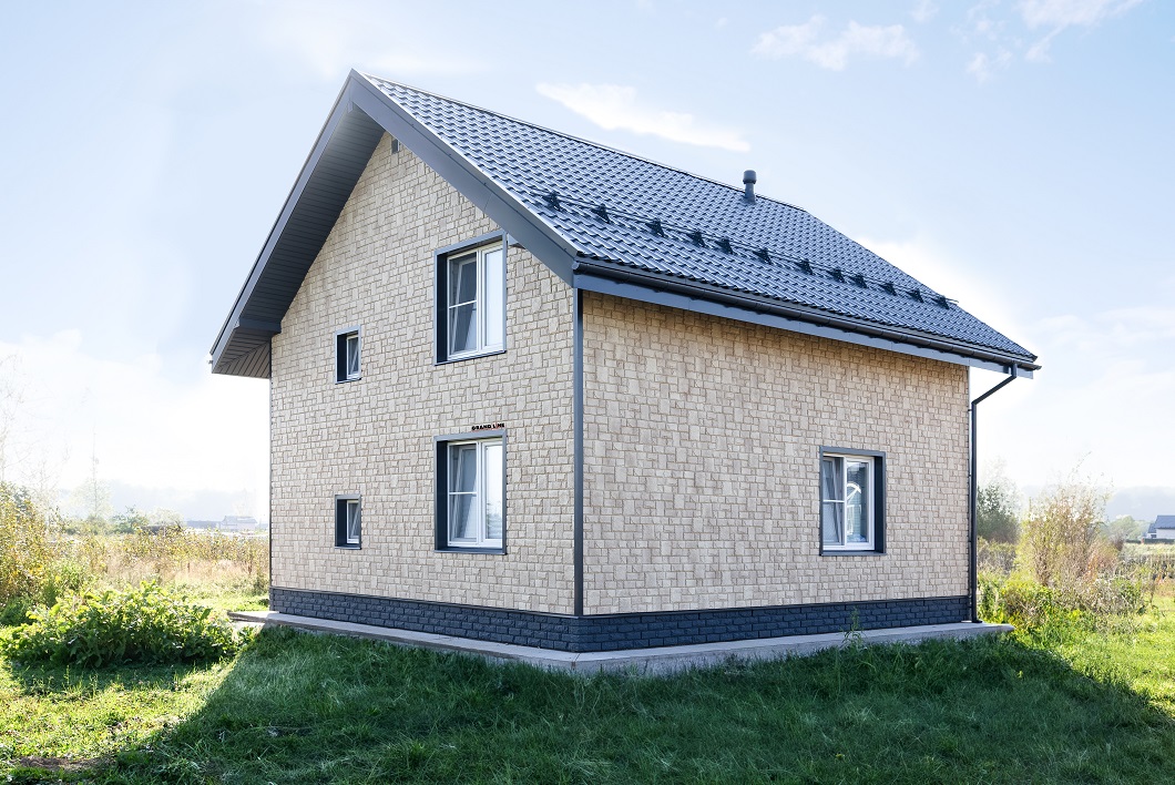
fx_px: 1143
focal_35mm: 35
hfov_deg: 54.4
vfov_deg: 37.9
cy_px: 392
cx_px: 588
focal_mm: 35
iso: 100
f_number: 4.5
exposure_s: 1/400
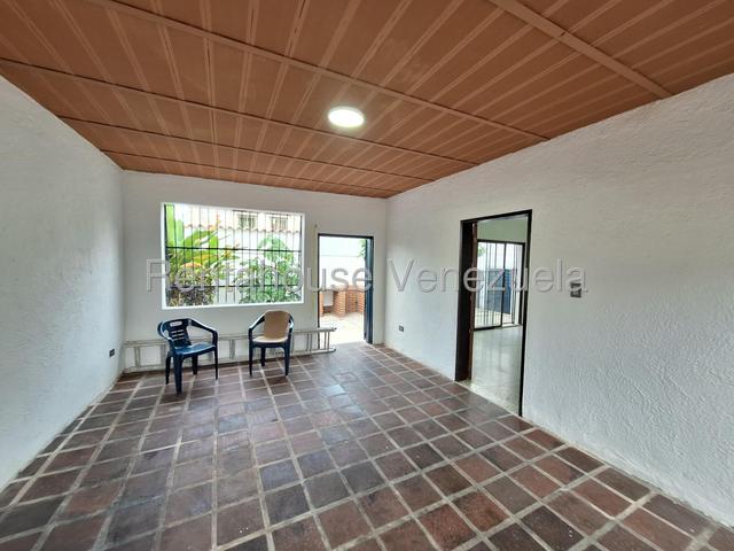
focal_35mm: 13
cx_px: 367
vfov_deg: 89.9
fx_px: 276
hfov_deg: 106.2
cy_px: 276
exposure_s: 1/40
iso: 80
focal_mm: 1.74
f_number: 2.2
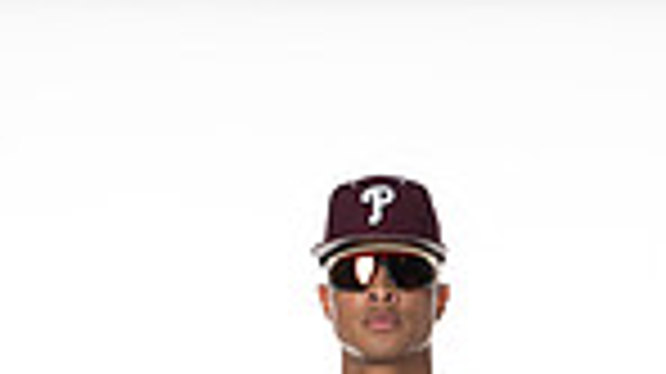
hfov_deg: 13.8
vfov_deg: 7.2
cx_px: 351
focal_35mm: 156
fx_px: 2753
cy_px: 969
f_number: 6.3
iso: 400
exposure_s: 1/250
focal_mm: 49
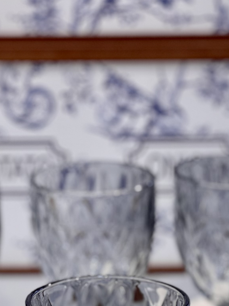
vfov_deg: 11.5
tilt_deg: -21.7
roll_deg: +0.8
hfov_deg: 8.8
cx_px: 176
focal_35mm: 168
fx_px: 1482
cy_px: 378
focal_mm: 7.5
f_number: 2.2
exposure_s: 1/100
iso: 40
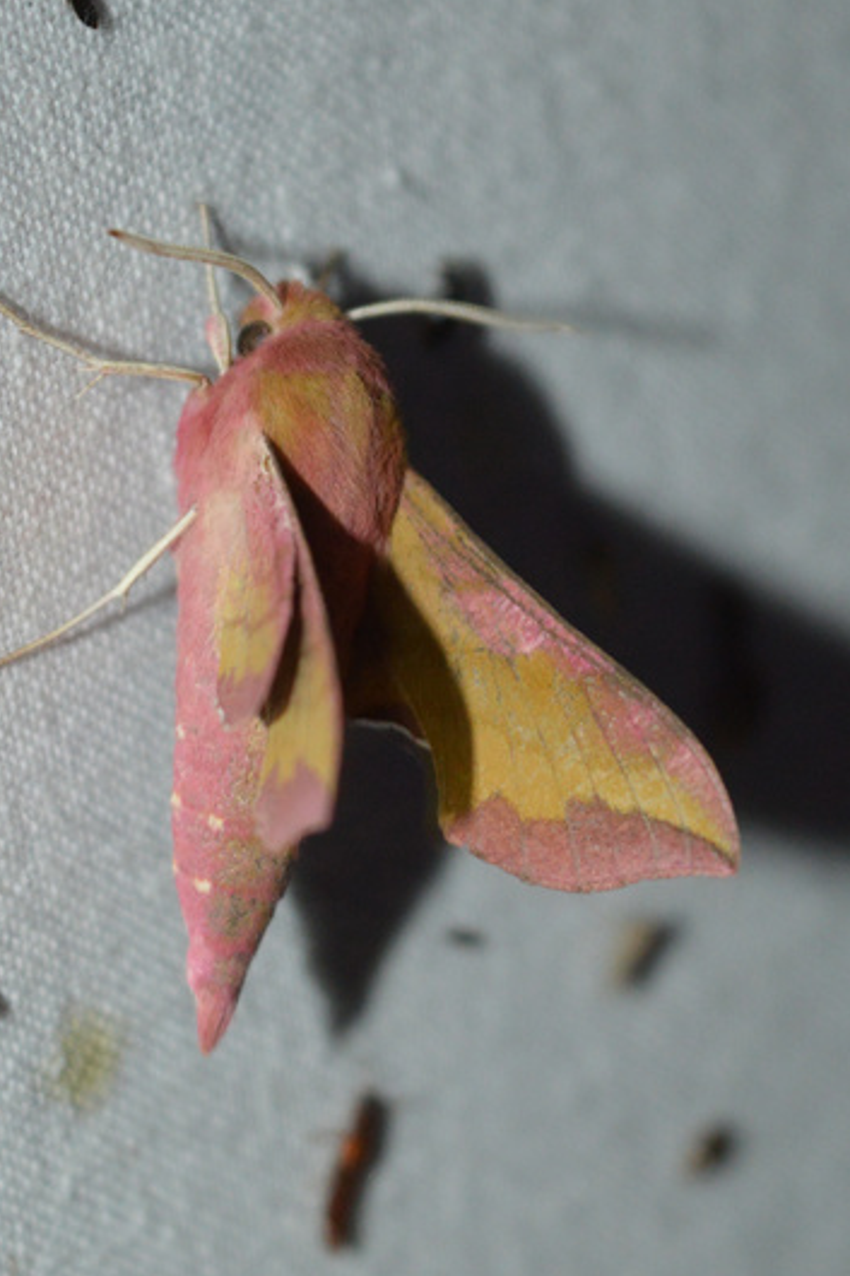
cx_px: 361
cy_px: 667
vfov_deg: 20.5
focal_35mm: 100
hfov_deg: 13.7
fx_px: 3530
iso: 1000
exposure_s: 1/60
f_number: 5.6
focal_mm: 55
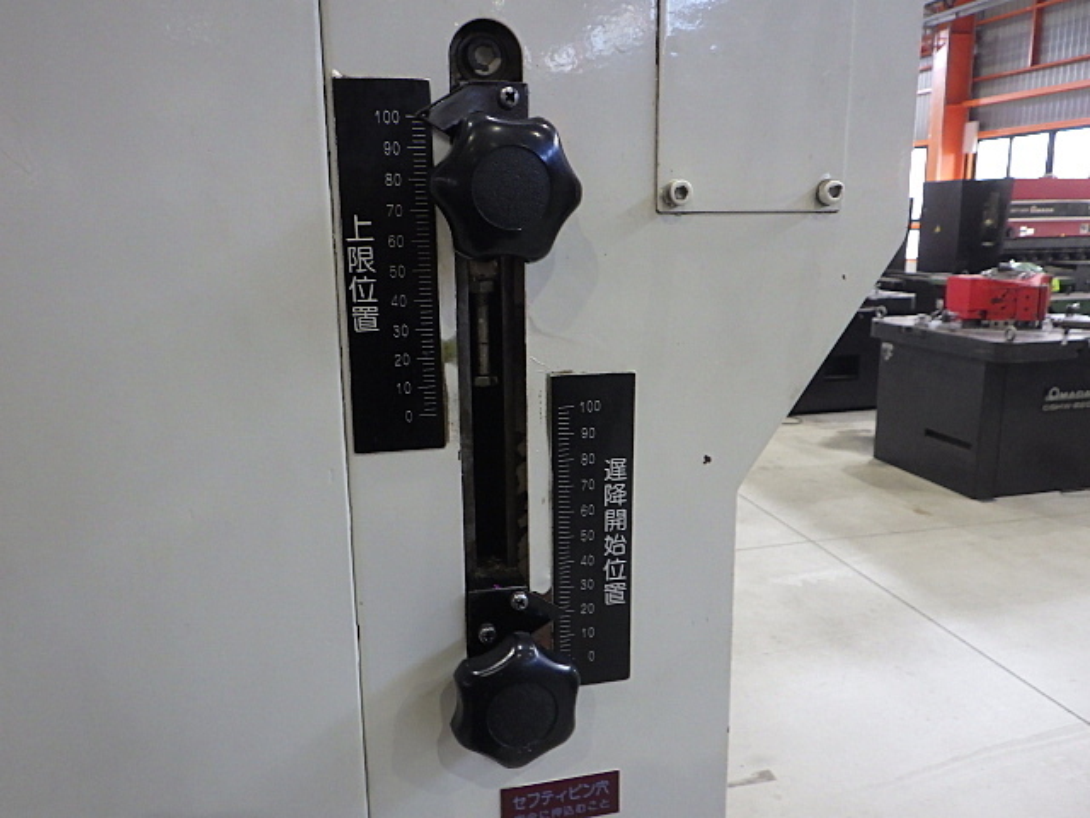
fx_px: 882
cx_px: 545
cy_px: 409
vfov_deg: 49.7
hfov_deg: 63.4
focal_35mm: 28
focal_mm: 5
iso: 400
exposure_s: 1/45
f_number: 3.5
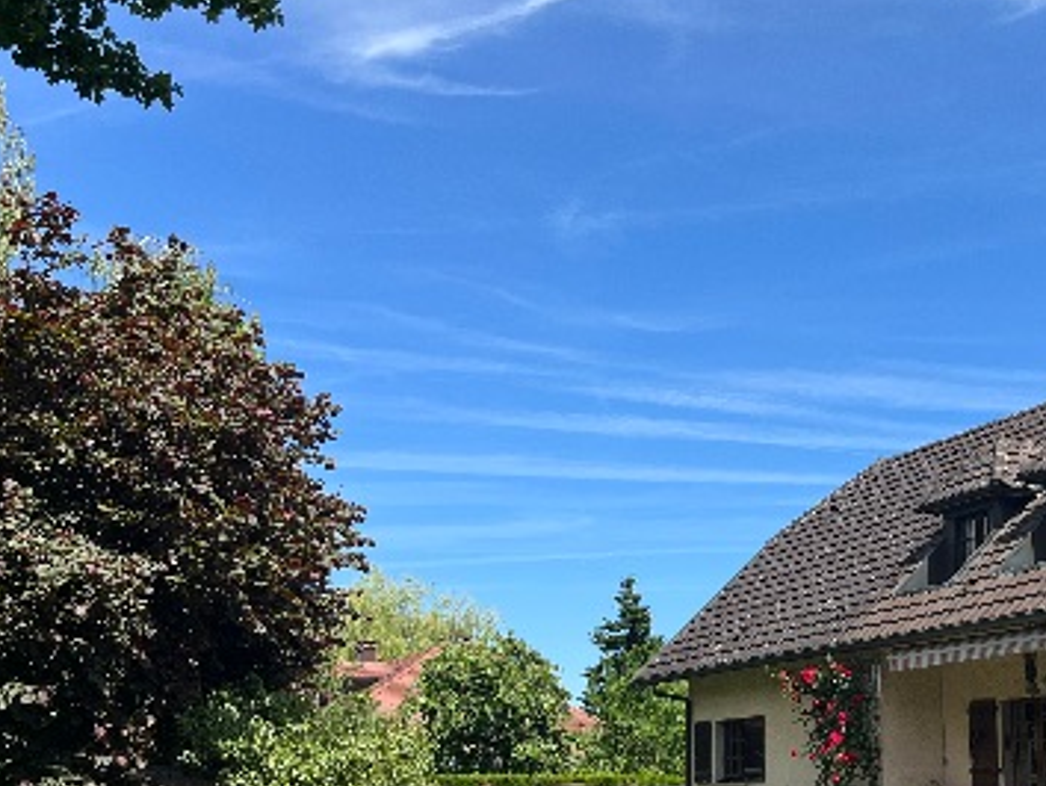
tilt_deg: +9.9
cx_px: 751
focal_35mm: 47
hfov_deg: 39.6
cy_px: 576
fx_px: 1421
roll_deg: +0.3
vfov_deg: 30.5
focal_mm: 5.1
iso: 50
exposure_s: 1/2571
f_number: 1.6
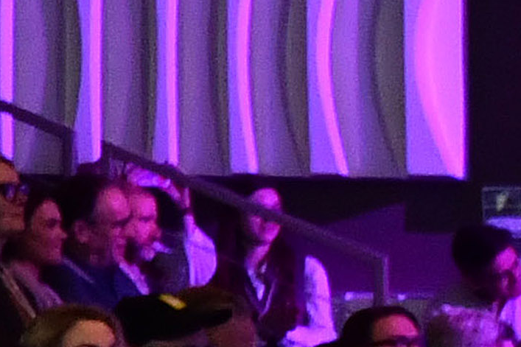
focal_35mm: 189
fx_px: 2734
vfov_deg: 7.2
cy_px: -49
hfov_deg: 8.1
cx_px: -1371
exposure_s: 1/50
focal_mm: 16
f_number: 5.6
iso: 1600
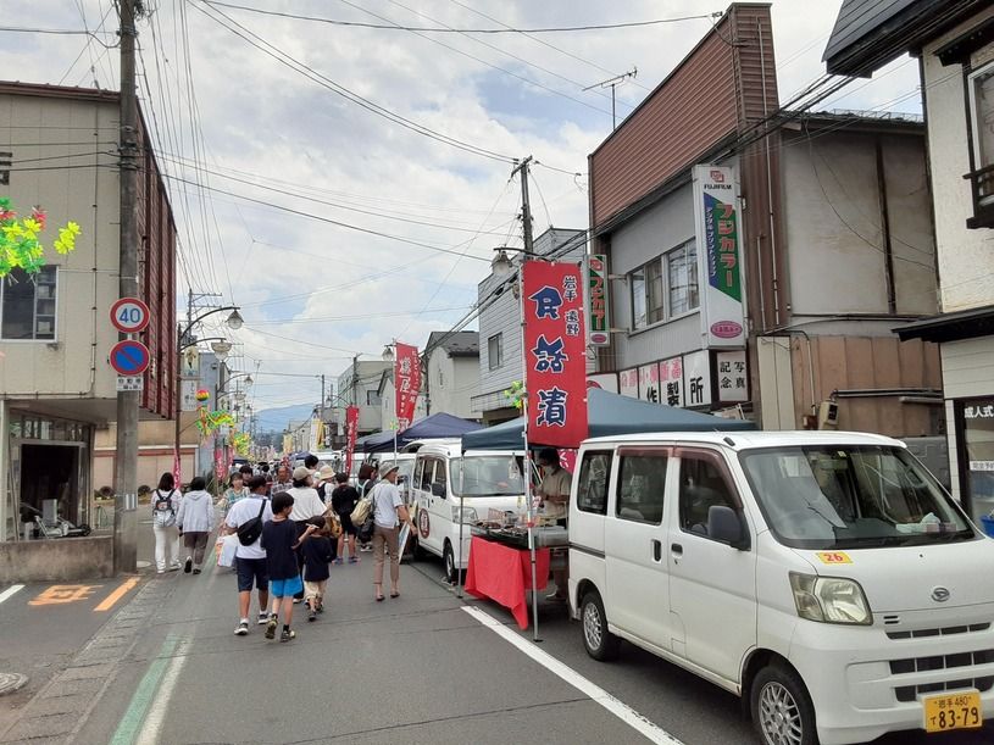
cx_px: 497
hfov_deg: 65.3
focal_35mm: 27
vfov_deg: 51.3
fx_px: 775
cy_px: 372
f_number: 1.9
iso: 40
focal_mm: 2.91
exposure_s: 1/2915
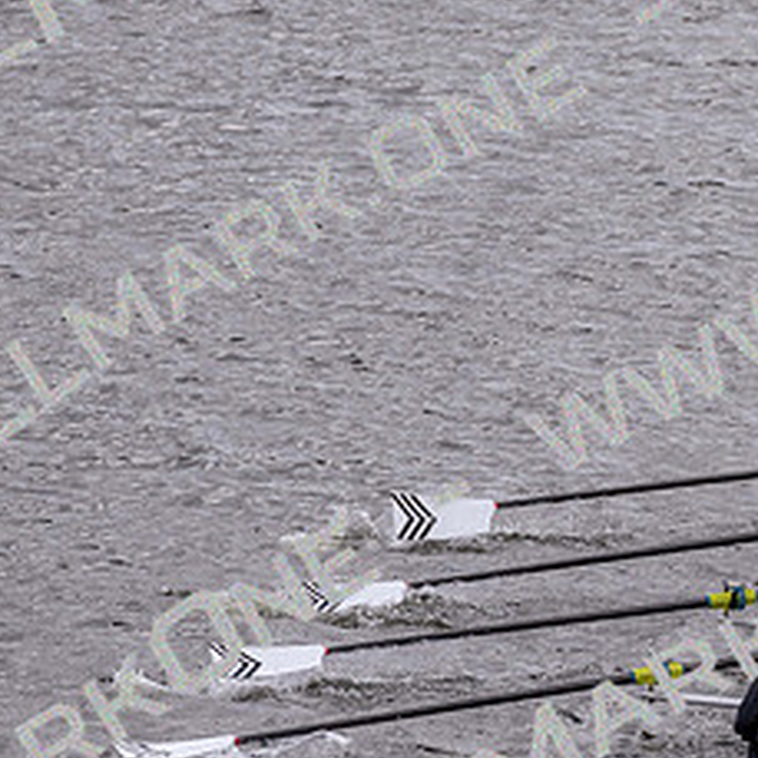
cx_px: 933
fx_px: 15979
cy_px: 478
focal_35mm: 645
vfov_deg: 2.7
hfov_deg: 2.7
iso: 125
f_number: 4
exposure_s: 1/1250
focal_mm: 200
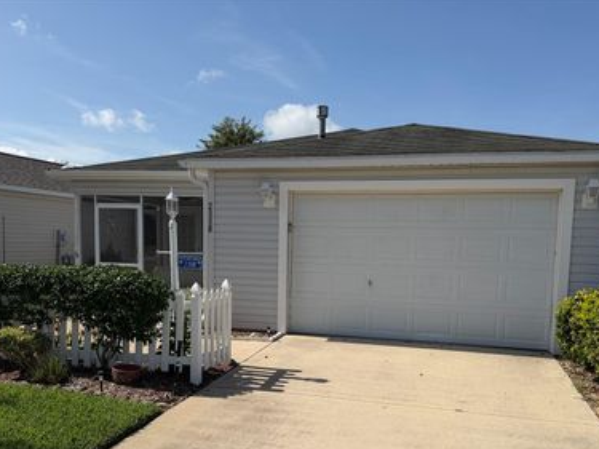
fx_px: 554
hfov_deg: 56.8
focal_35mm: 32
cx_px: 305
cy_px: 293
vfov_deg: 43.6
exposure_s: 1/7353
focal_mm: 6.76
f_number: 1.78
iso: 80
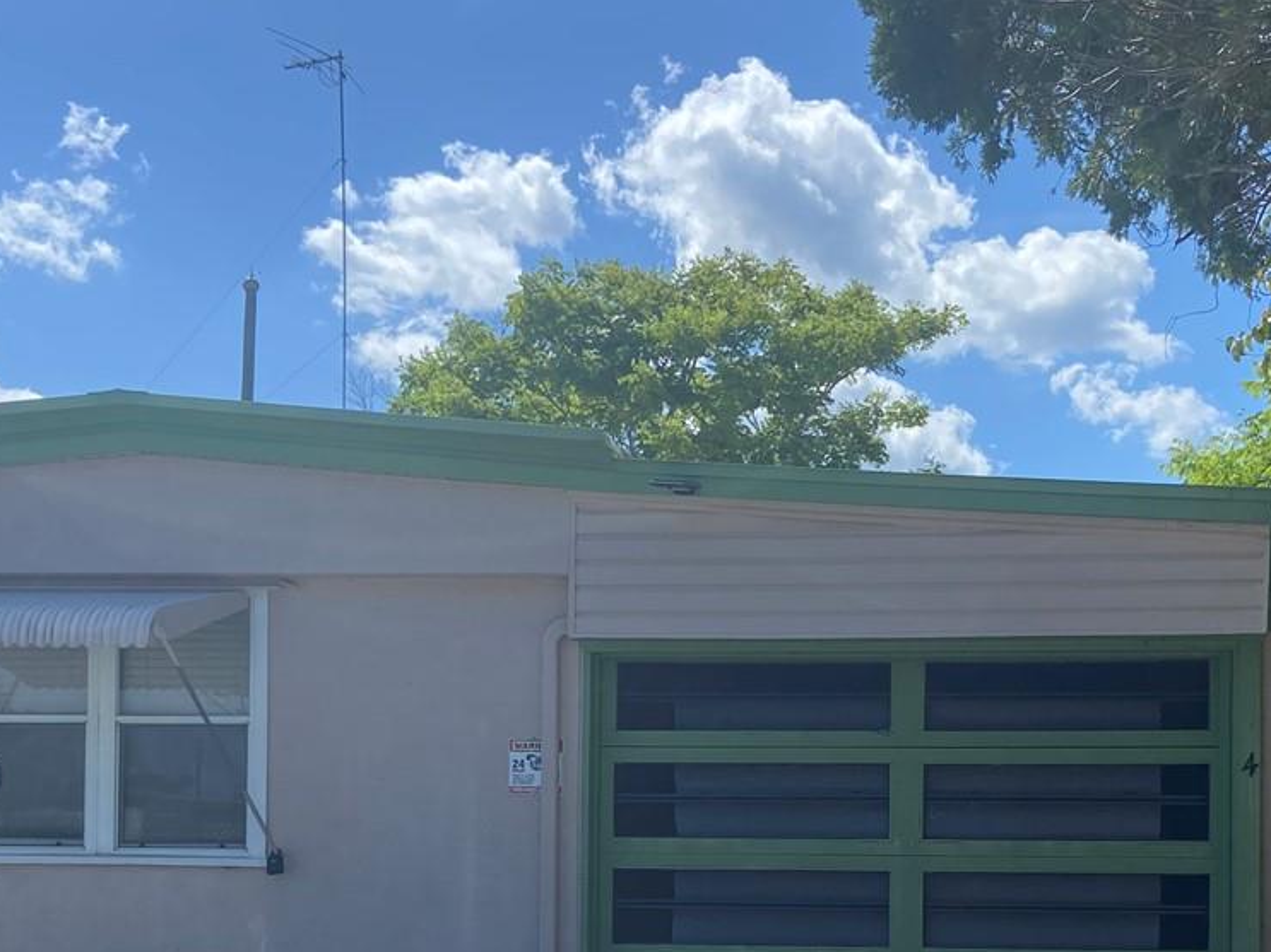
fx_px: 2056
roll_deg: +0.3
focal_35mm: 56
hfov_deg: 34.0
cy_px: 860
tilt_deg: -1.3
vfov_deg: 25.3
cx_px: 864
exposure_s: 1/3610
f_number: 1.8
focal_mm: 4.25
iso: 32
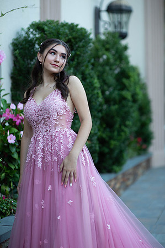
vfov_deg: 23.9
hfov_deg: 16.0
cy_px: 124
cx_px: 82
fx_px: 586
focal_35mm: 85
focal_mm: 85
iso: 250
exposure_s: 1/640
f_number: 2
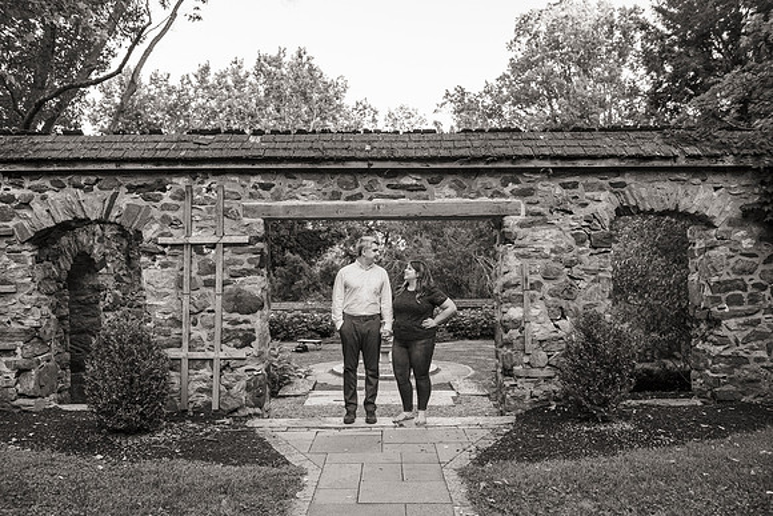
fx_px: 659
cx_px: 380
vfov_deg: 42.8
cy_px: 253
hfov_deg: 60.8
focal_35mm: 31
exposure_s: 1/500
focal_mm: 29
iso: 1600
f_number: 4
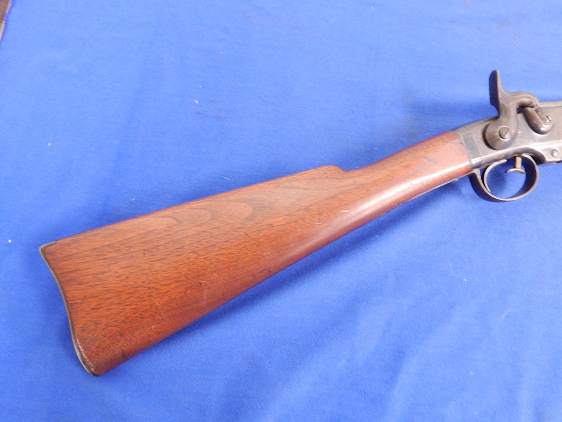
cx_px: 281
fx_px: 406
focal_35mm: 25
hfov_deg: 69.4
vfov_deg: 54.9
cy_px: 211
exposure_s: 1/8
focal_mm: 4.5
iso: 450
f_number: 3.1
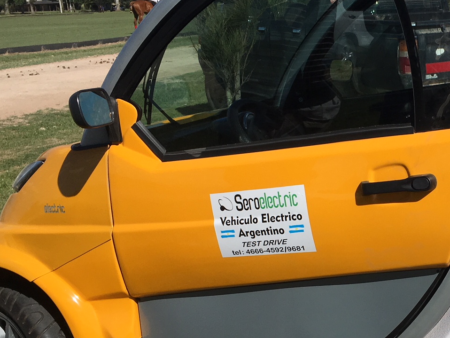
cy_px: 217
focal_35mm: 61
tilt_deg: -17.3
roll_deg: +2.7
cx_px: 412
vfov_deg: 24.0
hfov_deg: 30.2
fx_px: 793
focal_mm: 4.15
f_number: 2.2
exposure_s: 1/3846
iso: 25
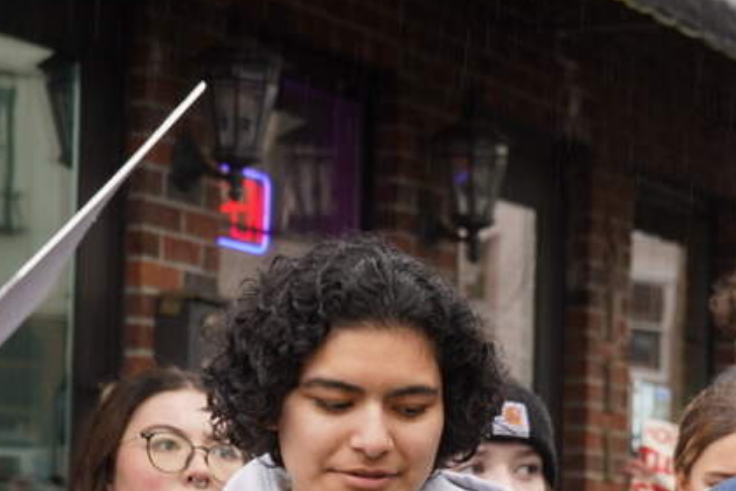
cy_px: 580
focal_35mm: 171
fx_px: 3497
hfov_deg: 11.7
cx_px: 942
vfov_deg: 8.0
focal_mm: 60
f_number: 5.6
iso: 250
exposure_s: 1/100
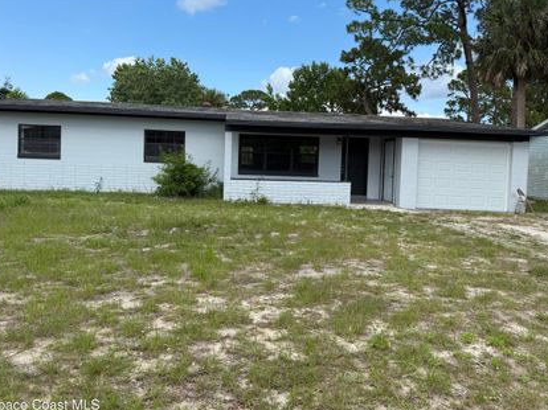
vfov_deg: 48.1
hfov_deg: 61.7
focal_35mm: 29
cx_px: 273
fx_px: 459
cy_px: 179
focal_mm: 6.76
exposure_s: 1/2232
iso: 80
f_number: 1.78
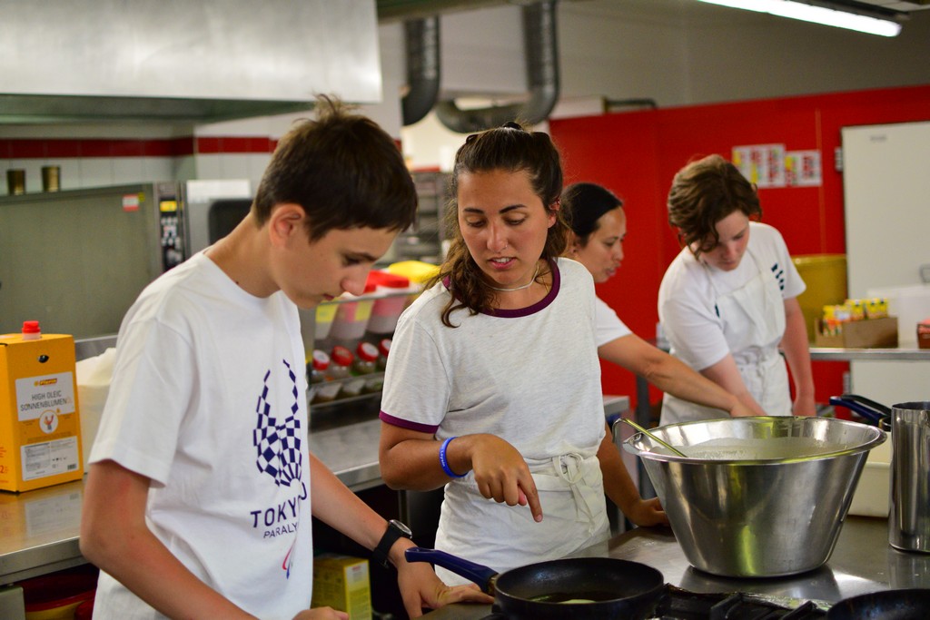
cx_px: 465
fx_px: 1356
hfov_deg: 37.8
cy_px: 310
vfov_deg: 25.8
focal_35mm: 52
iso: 1600
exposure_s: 1/1000
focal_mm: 35
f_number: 1.8
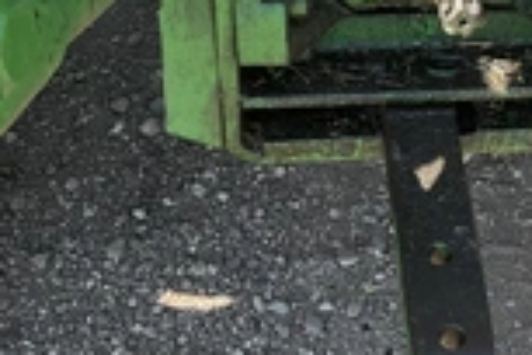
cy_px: 56
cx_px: 459
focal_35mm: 79
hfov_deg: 25.0
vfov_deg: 17.1
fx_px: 1167
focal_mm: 3
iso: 25
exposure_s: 1/281
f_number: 1.8
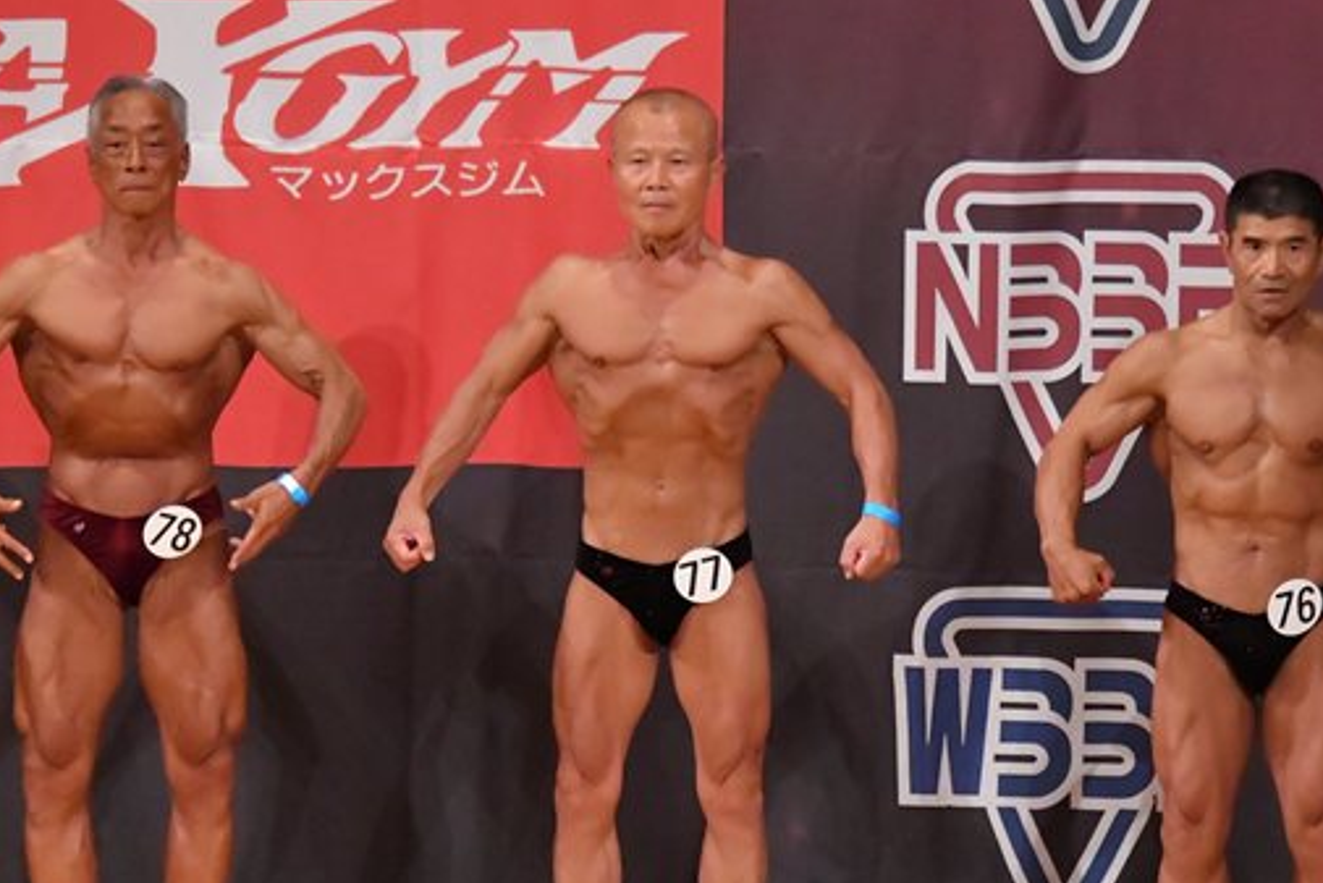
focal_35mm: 391
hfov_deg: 5.3
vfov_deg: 3.5
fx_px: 14373
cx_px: 669
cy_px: 524
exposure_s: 1/400
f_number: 5.6
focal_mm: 170
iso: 10000
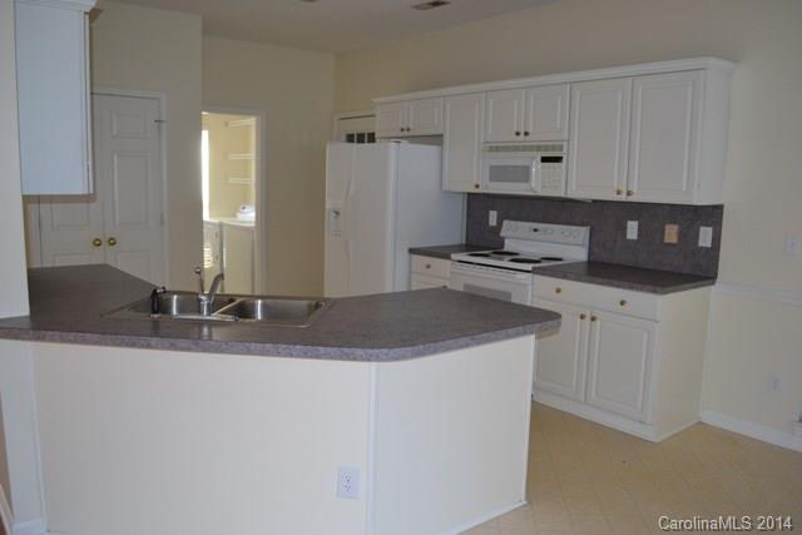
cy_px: 268
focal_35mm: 27
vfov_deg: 48.0
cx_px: 401
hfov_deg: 67.4
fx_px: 602
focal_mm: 18
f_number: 3.5
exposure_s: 1/60
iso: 640
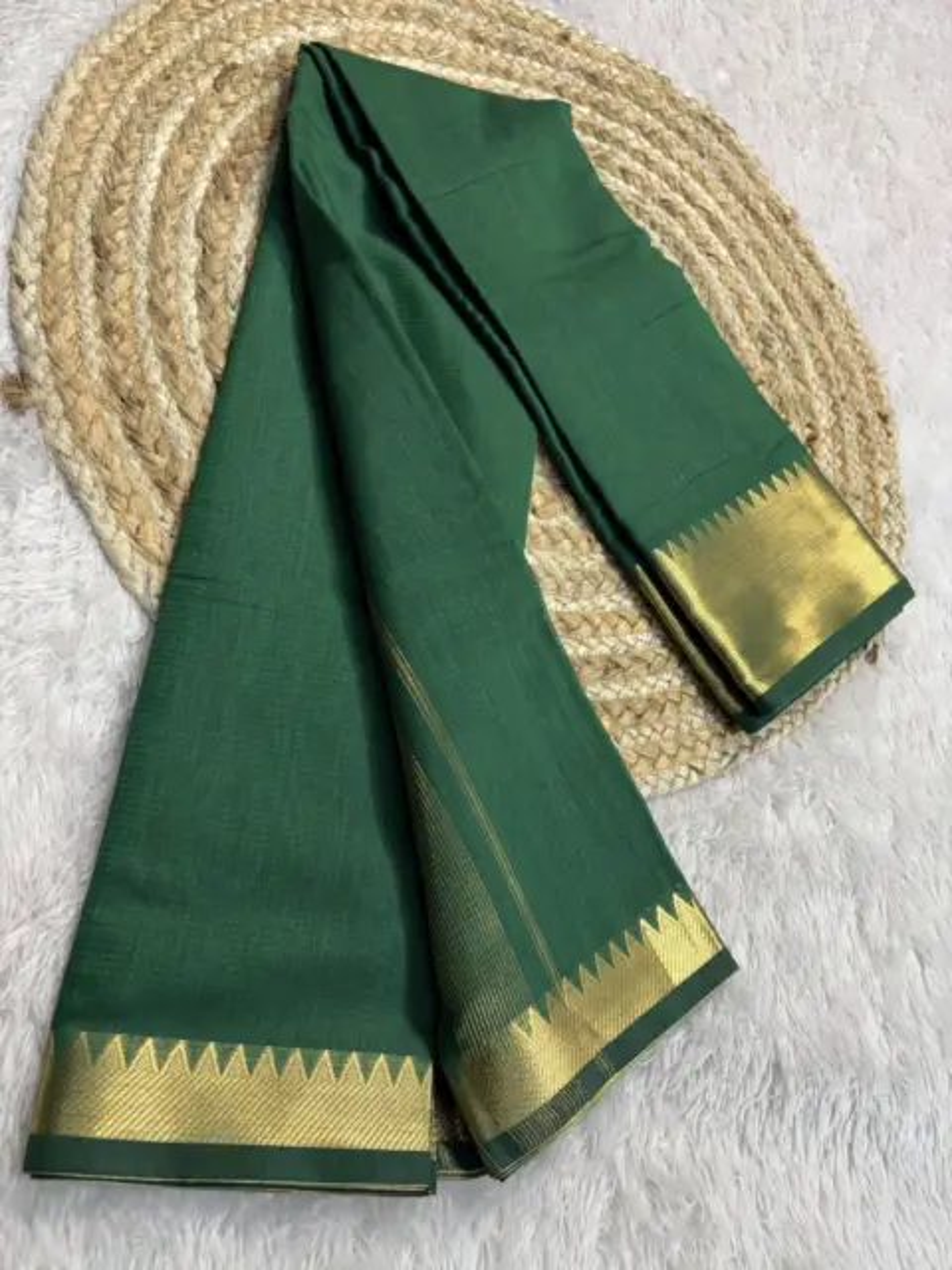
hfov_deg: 53.1
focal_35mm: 26
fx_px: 953
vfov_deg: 67.3
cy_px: 635
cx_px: 476
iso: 64
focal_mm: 5.96
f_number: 1.6
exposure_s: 1/100
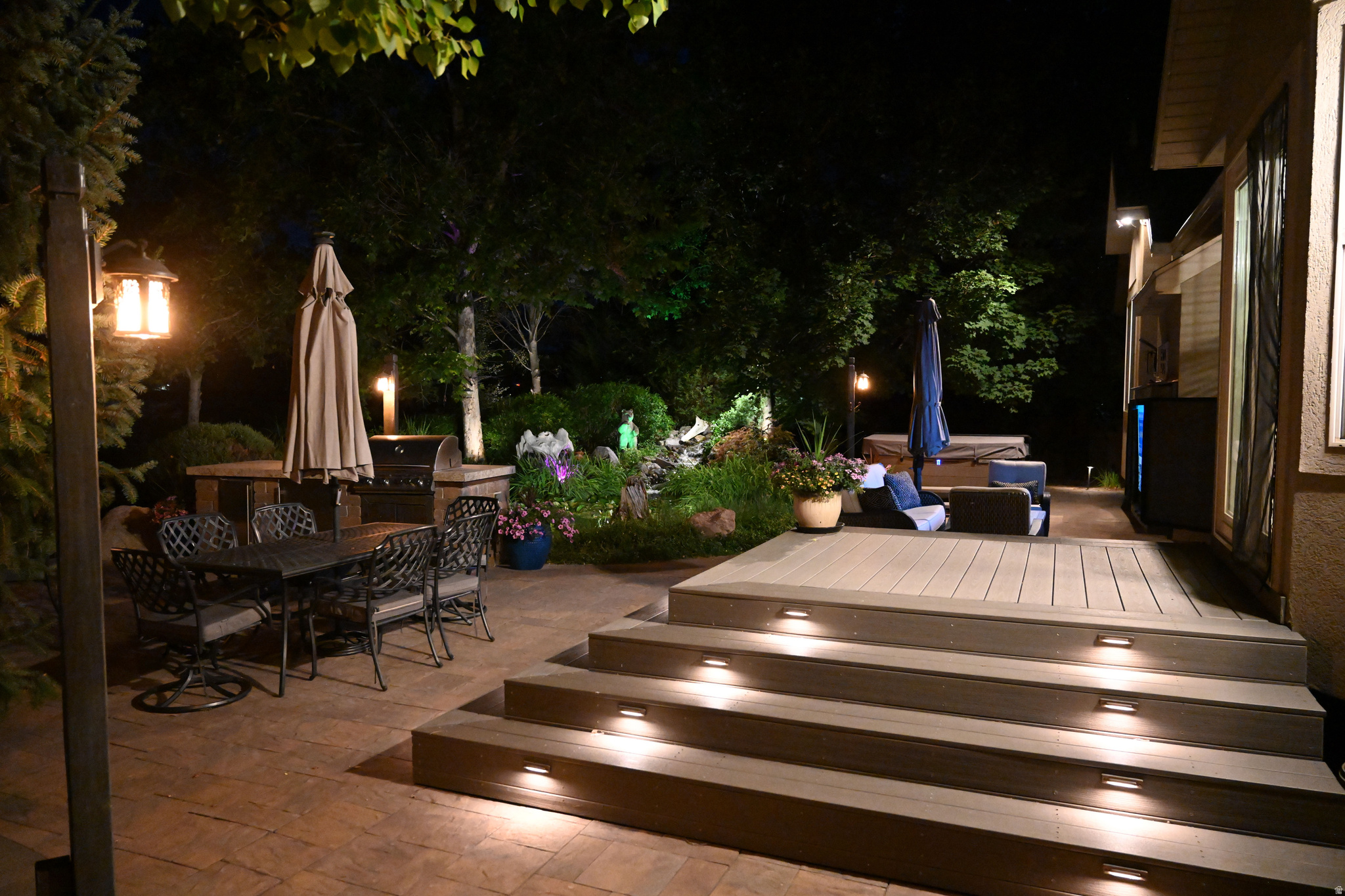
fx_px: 897
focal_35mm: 24
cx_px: 672
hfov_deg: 73.7
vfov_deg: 53.1
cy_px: 448
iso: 11400
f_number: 4
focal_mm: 24
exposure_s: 1/60
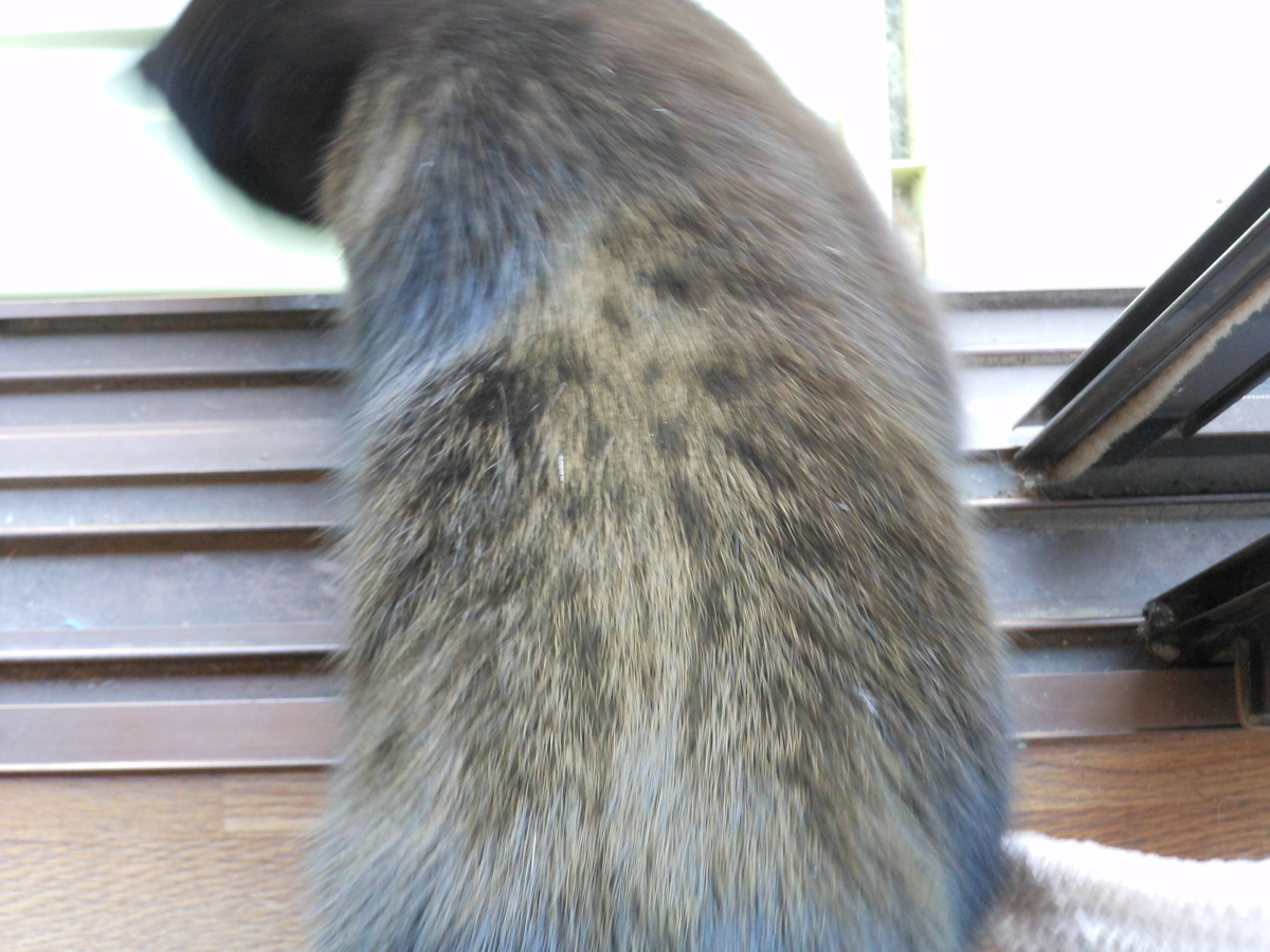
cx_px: 635
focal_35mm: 87
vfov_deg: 17.0
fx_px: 3192
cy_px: 476
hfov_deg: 22.5
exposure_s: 1/13
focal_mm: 15.6
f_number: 5.3
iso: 400
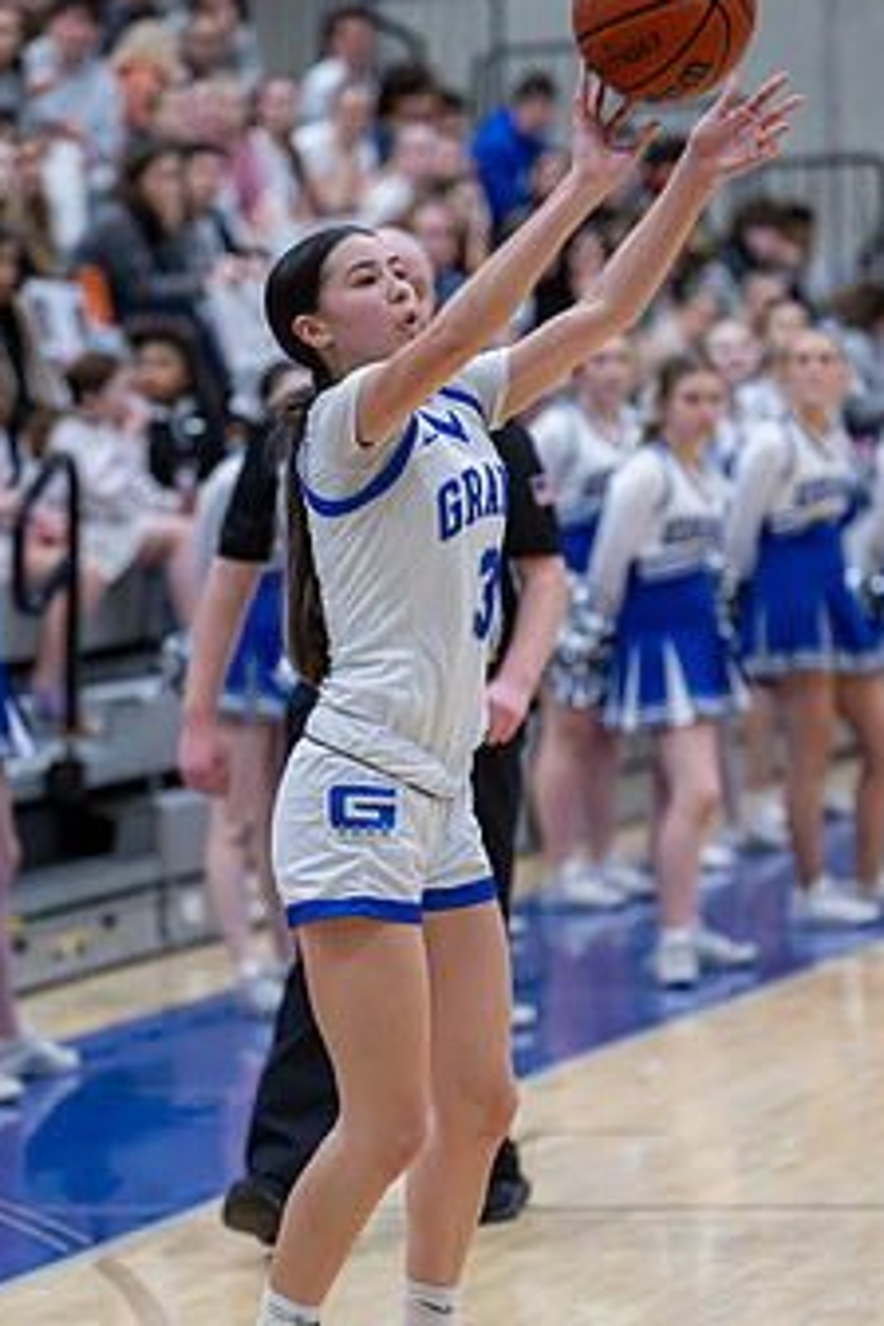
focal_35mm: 174
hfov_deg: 7.9
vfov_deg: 11.8
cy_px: 793
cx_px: 312
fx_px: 6408
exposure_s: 1/1000
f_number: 2.8
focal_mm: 130
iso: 5600
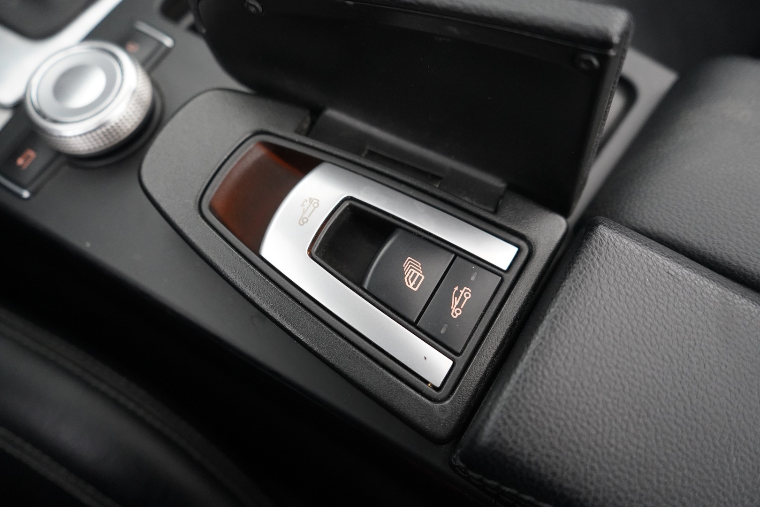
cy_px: 254
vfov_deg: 46.4
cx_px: 380
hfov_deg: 65.5
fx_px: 591
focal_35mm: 28
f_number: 3.5
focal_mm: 28
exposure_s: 1/40
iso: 6400
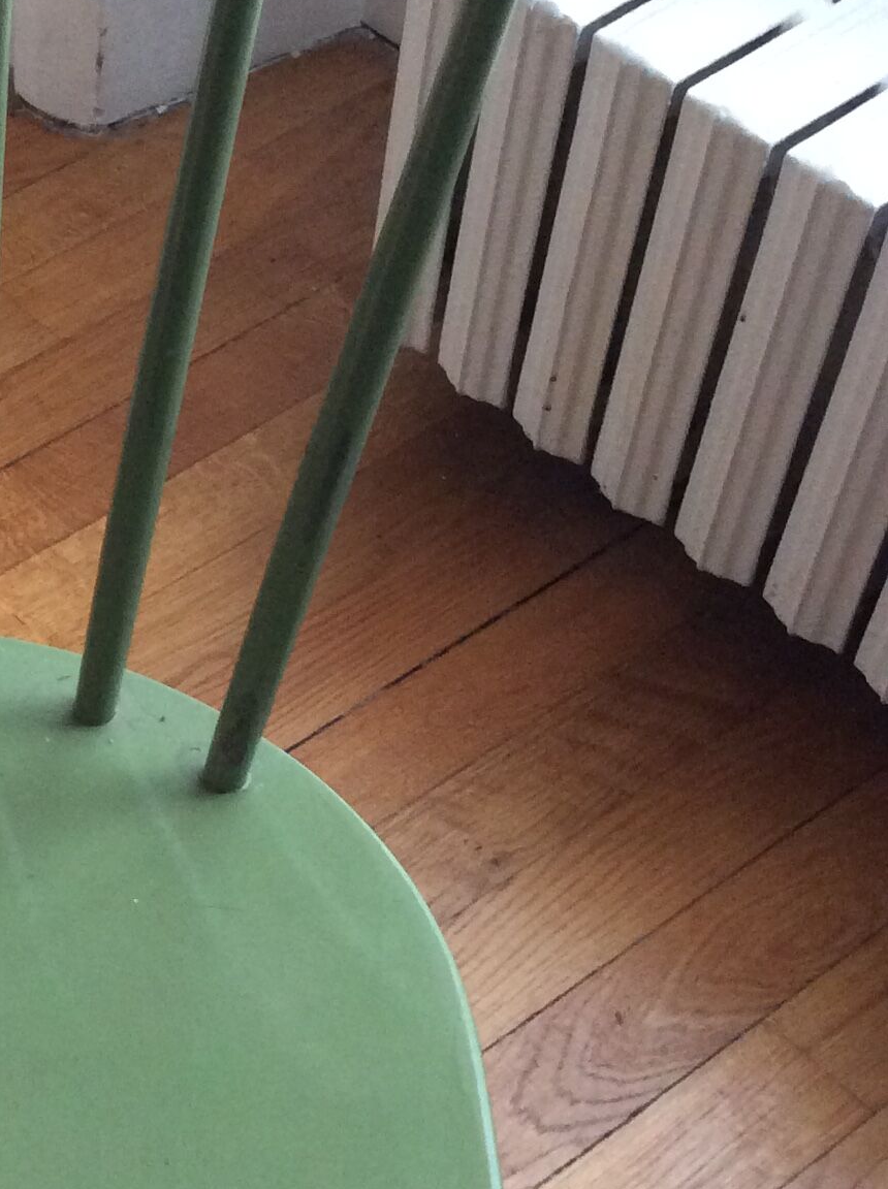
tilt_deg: -50.9
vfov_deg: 26.9
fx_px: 2470
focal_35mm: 72
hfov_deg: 19.5
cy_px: 795
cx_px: -109
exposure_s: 1/25
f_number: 2.4
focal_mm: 3.3
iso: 200
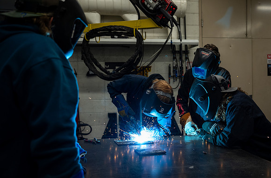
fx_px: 303
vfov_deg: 32.7
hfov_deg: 48.0
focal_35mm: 40
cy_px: 87
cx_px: 156
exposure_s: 1/400
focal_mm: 35
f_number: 2.8
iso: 640
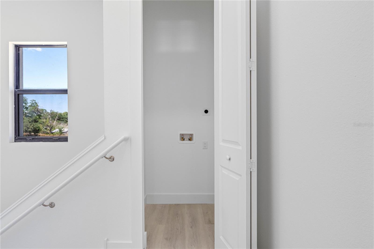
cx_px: 187
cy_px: 124
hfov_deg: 96.7
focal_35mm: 16
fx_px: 166
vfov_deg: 73.7
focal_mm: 16
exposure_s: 1/250
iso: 1600
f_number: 11
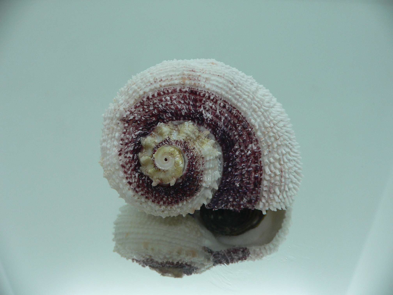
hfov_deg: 52.6
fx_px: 397
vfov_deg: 40.7
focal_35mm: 35
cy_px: 148
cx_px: 196
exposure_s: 1/60
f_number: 2.8
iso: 80
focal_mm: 4.6
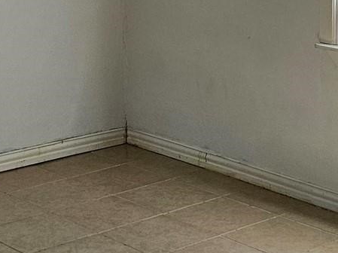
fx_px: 1024
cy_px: 66
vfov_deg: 14.0
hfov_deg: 18.7
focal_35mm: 105
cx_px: 181
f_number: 1.8
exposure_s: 1/170
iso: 250
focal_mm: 5.4
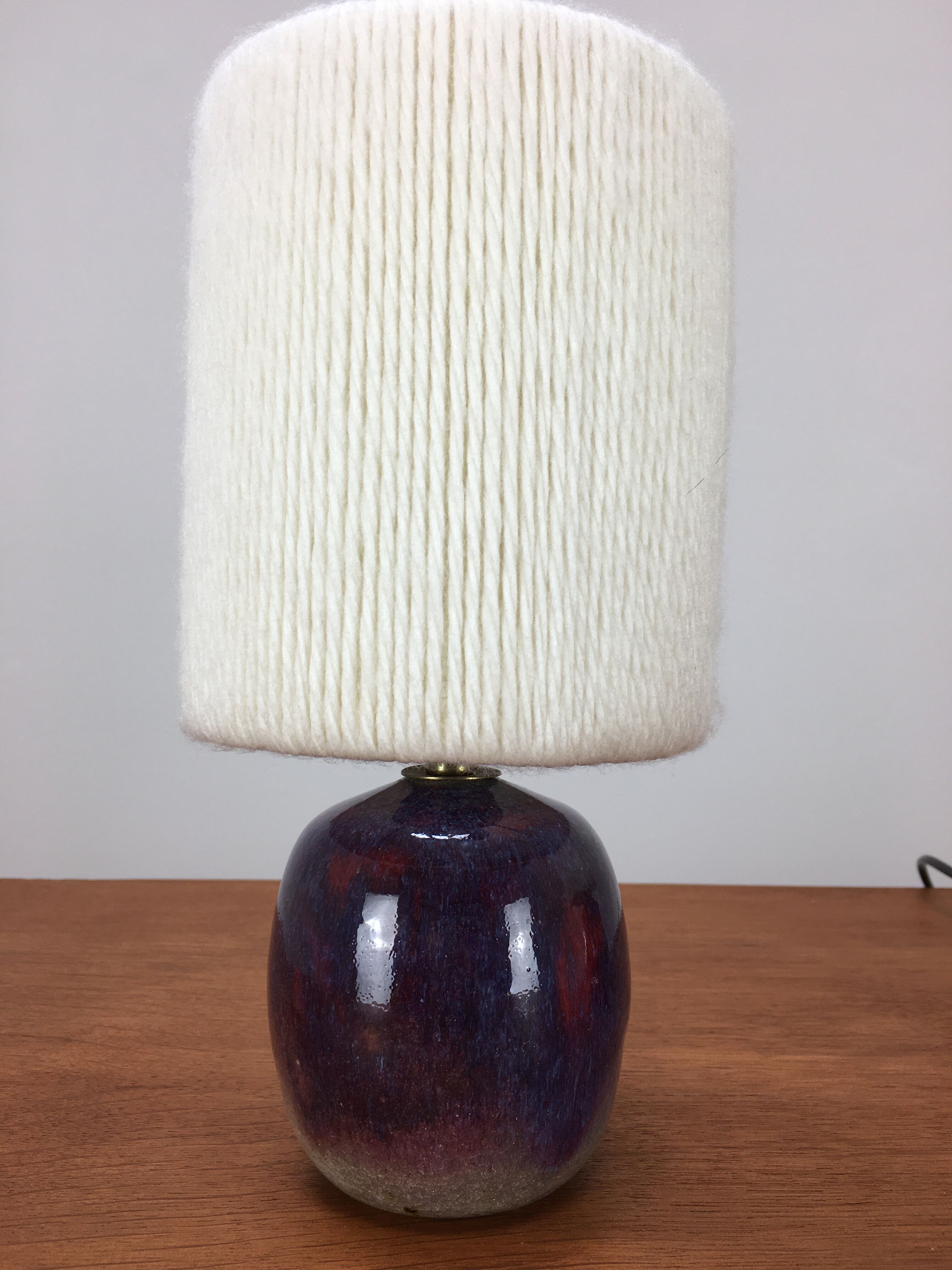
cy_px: 635
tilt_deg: -0.2
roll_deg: -0.9
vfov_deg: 61.7
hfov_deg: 48.2
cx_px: 476
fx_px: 1063
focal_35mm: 29
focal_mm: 4.15
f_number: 2.2
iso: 25
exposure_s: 1/50
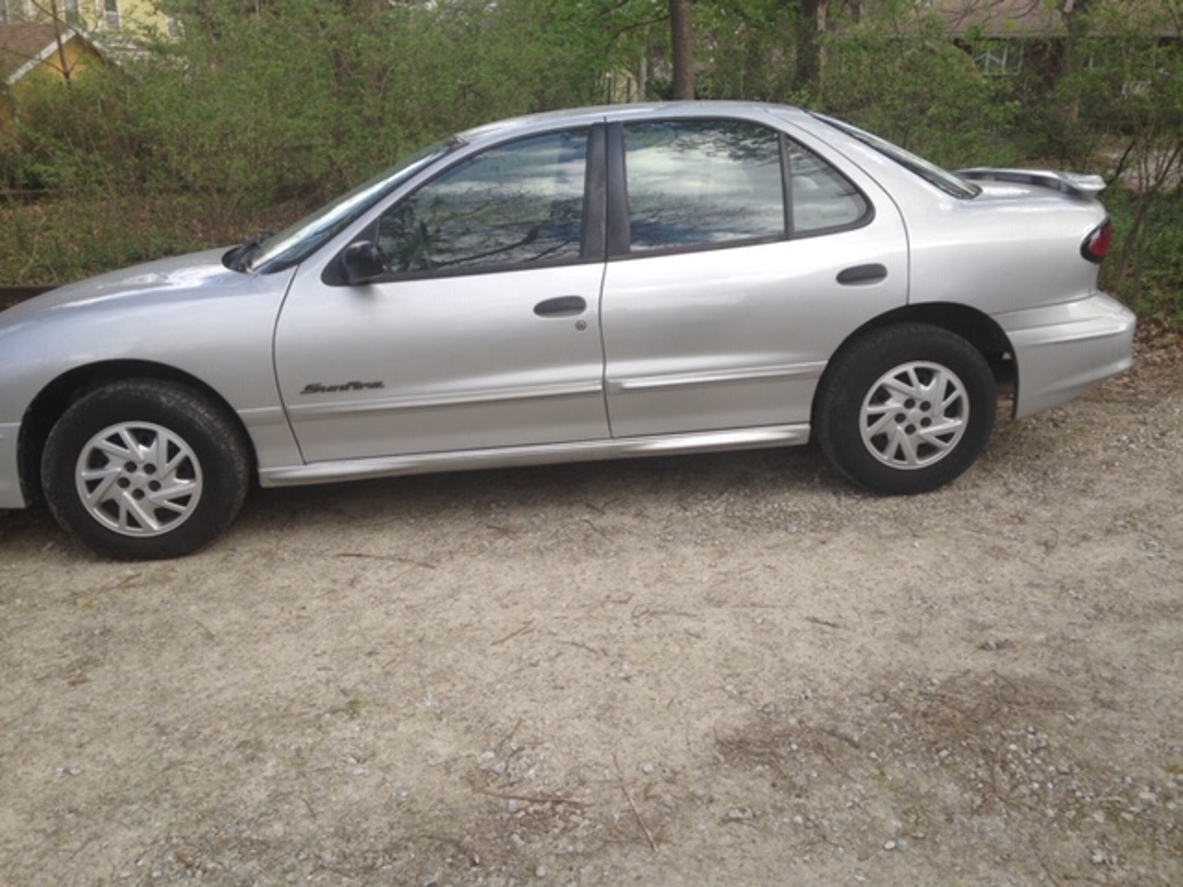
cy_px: 444
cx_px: 592
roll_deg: +1.2
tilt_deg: -18.4
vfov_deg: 42.9
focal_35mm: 33
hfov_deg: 55.4
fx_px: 1128
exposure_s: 1/369
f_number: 2.4
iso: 50
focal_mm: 4.12
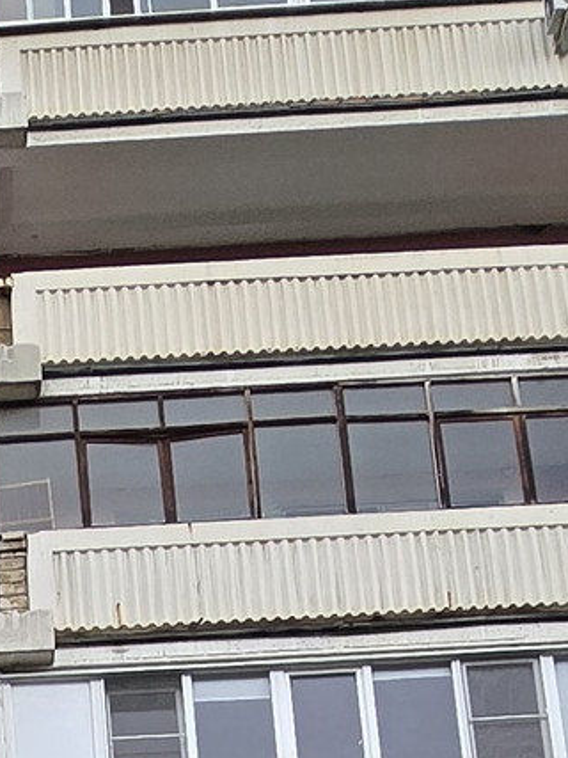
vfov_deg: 18.2
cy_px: 1457
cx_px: -108
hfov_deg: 18.0
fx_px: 1707
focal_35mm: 78
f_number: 2.2
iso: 50
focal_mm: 2.2
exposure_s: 1/463
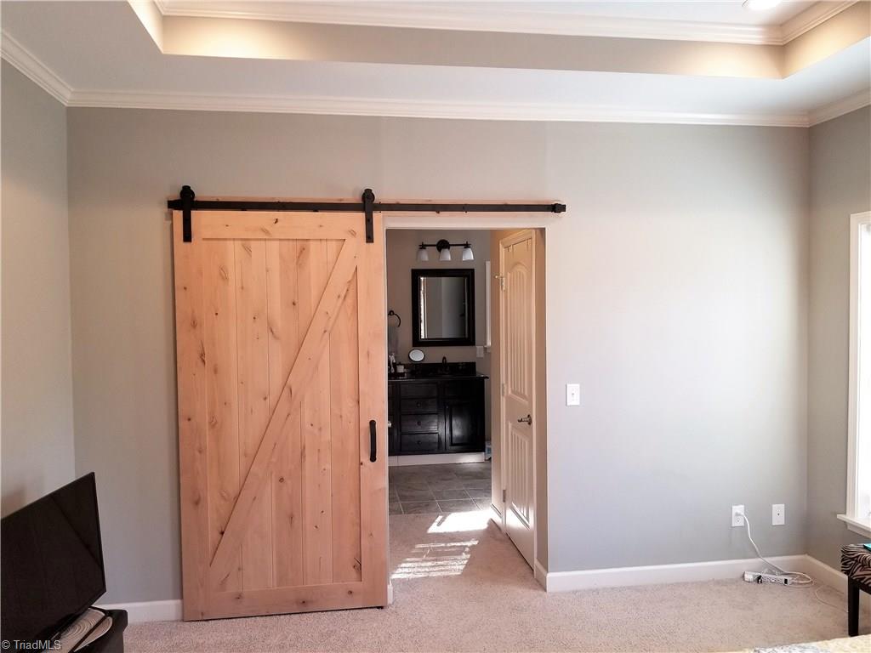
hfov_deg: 67.3
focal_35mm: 26
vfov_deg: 53.1
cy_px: 326
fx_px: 654
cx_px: 436
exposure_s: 1/60
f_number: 1.7
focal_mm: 4.25
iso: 100
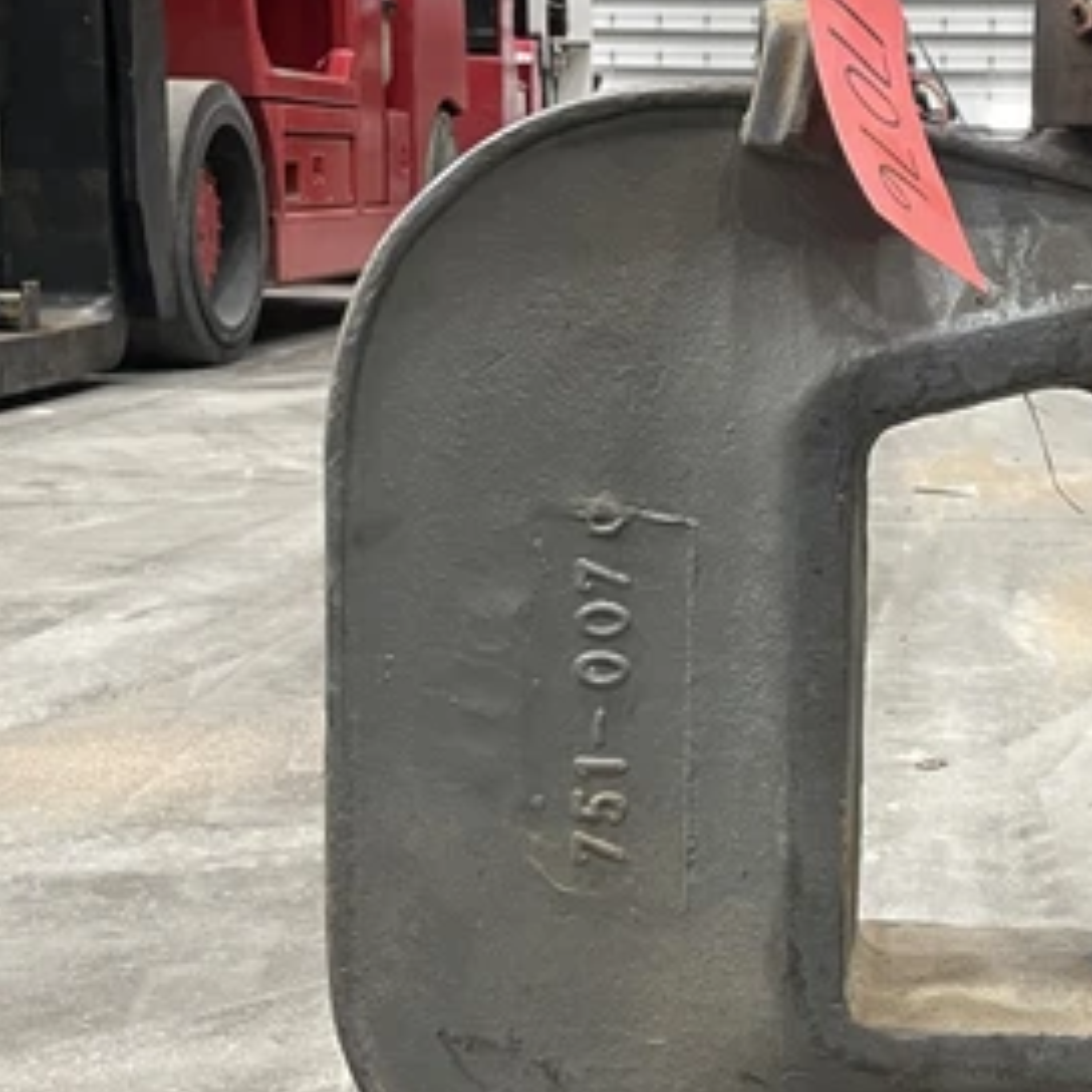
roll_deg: -0.9
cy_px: 560
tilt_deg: -10.4
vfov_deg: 28.2
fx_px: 2177
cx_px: 811
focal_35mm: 61
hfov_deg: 27.8
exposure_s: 1/60
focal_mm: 5.1
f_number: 1.6
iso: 400
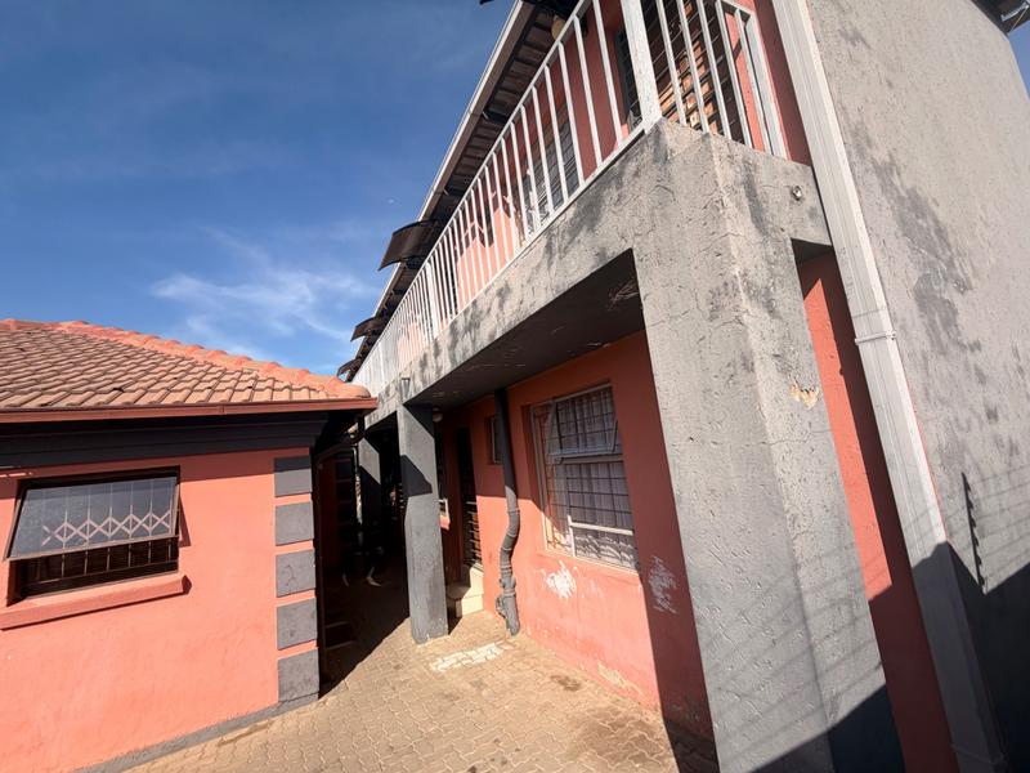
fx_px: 417
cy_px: 386
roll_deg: +6.0
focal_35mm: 14
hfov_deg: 102.1
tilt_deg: +10.1
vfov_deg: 85.7
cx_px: 515
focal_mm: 2.22
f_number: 2.2
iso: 20
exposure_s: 1/799
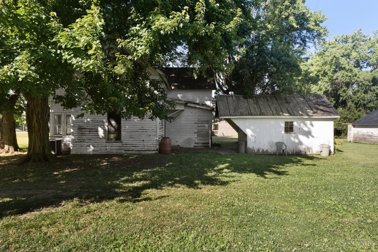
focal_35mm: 22
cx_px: 189
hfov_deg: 78.6
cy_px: 126
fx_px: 231
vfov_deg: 57.2
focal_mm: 8.38
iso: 100
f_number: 2.8
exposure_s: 1/500
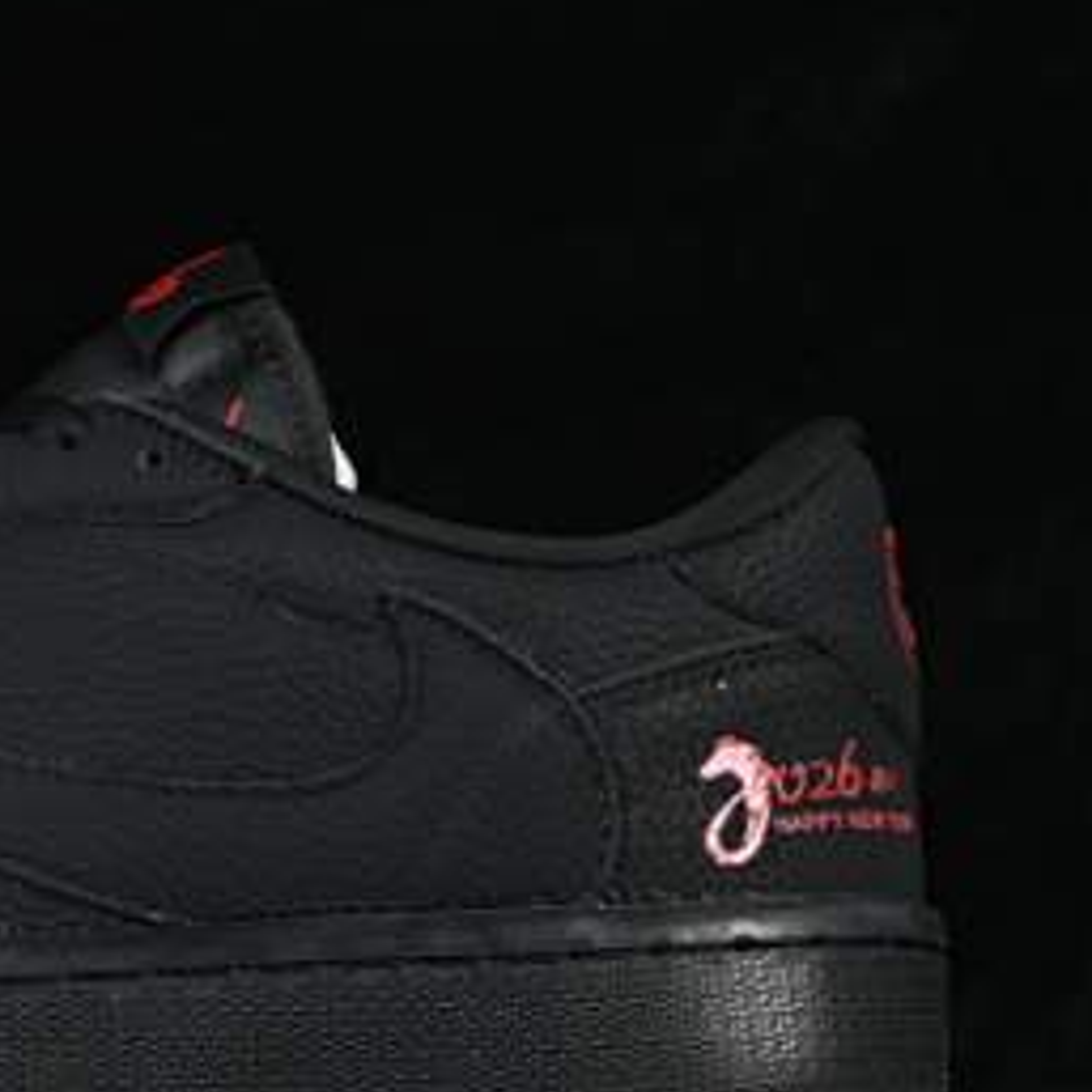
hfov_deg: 9.6
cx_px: -59
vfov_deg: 9.7
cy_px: 497
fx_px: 6460
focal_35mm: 181
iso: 160
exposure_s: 1/60
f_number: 6.3
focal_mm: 50
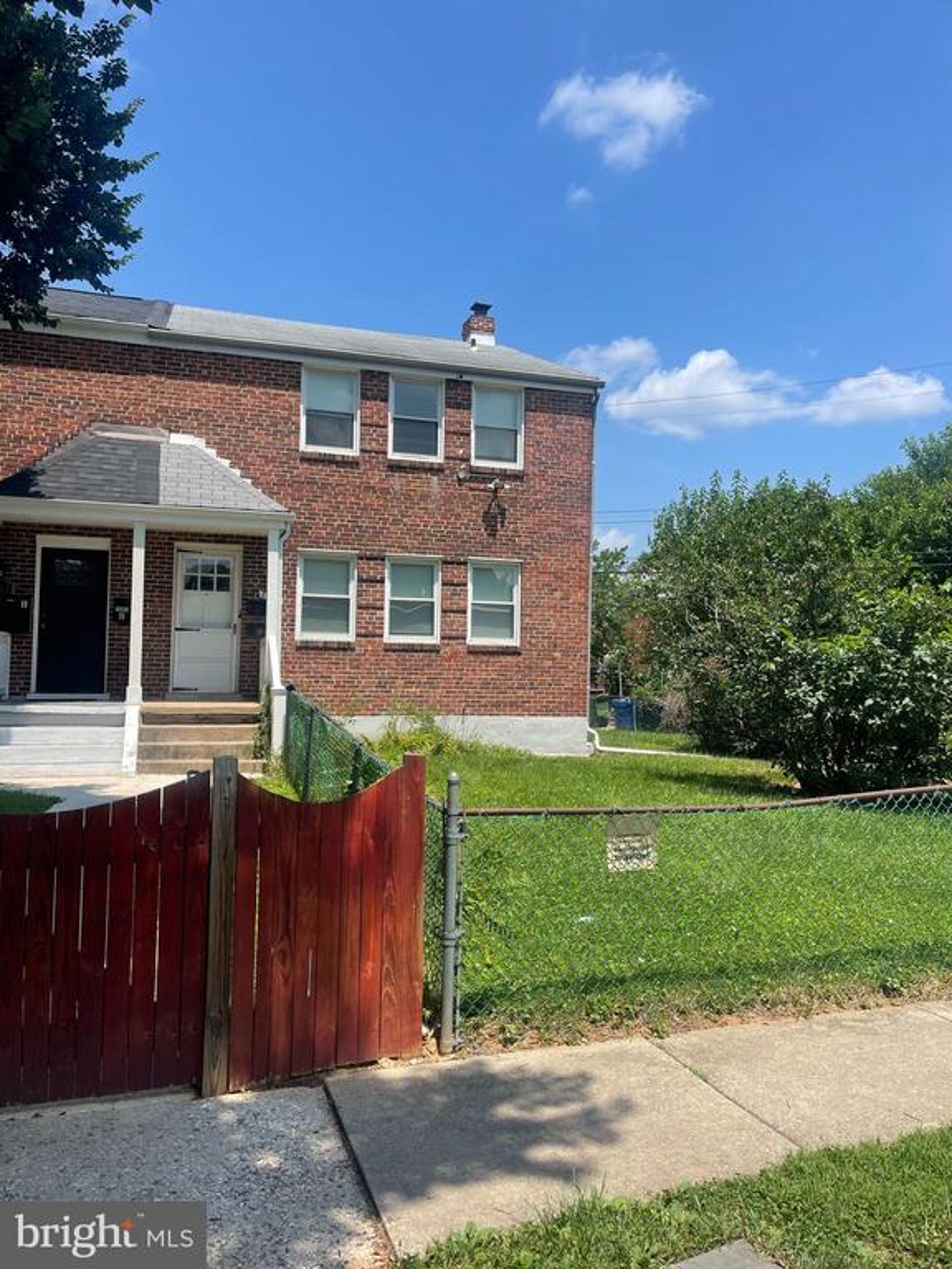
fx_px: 917
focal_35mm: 25
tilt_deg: +3.3
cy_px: 634
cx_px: 476
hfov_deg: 54.9
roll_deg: -0.7
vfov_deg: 69.4
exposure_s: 1/2857
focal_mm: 5.1
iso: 32
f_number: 1.6
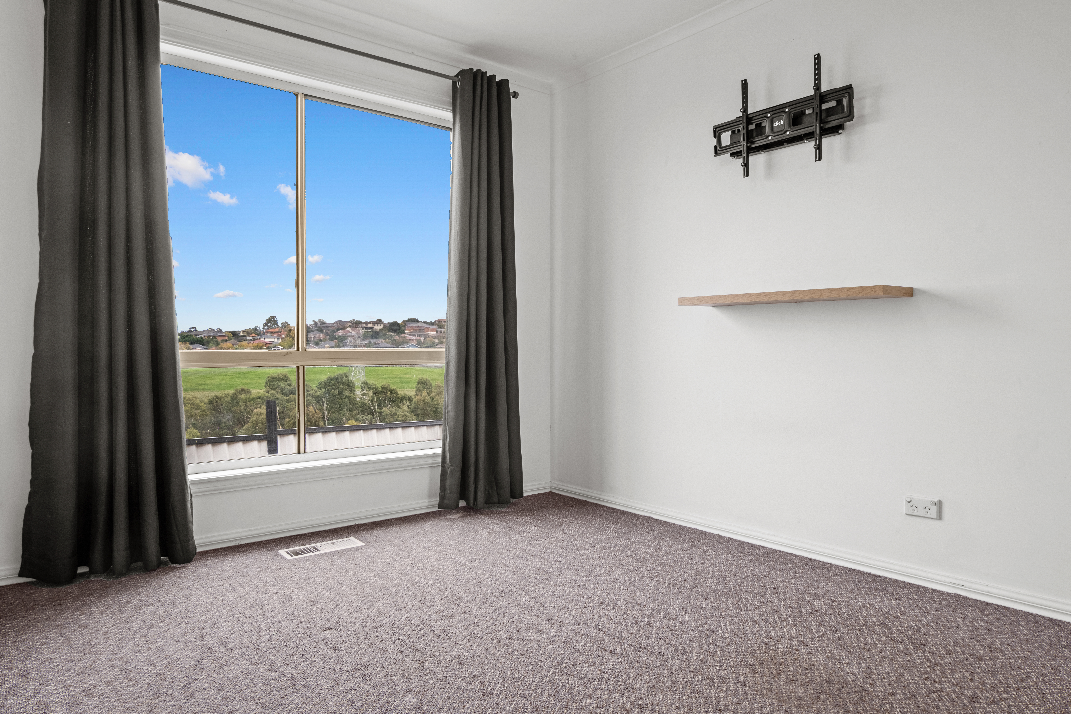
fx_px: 684
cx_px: 536
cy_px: 357
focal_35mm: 23
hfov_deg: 76.1
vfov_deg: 55.1
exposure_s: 1/10
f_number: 8
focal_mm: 15
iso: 320
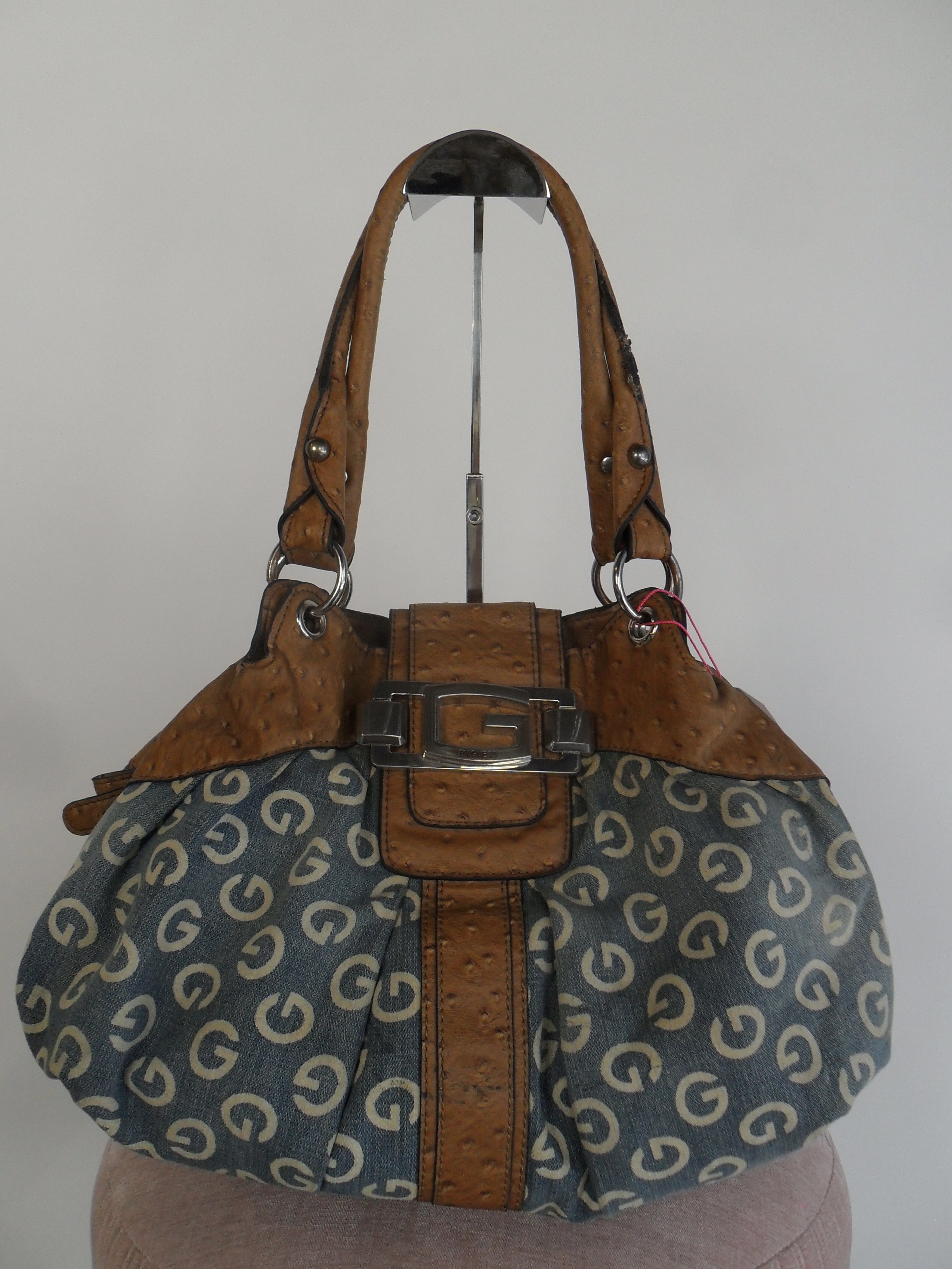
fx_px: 990
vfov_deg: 65.3
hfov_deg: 51.4
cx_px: 476
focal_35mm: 27
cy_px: 634
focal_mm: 4.9
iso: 100
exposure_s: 1/90
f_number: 3.5
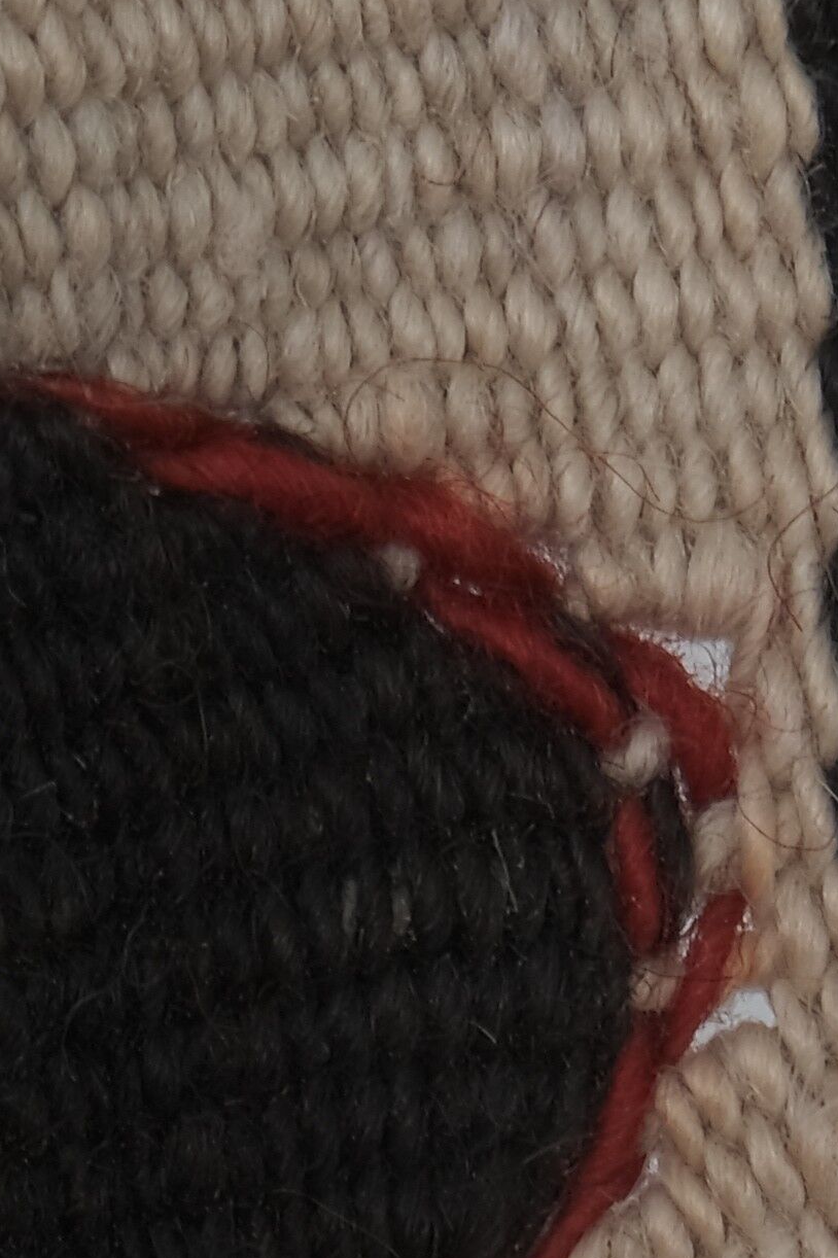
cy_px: -1157
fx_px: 14812
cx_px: 544
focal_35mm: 424
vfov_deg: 4.8
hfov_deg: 3.2
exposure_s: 1/160
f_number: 11
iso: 160
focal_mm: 55
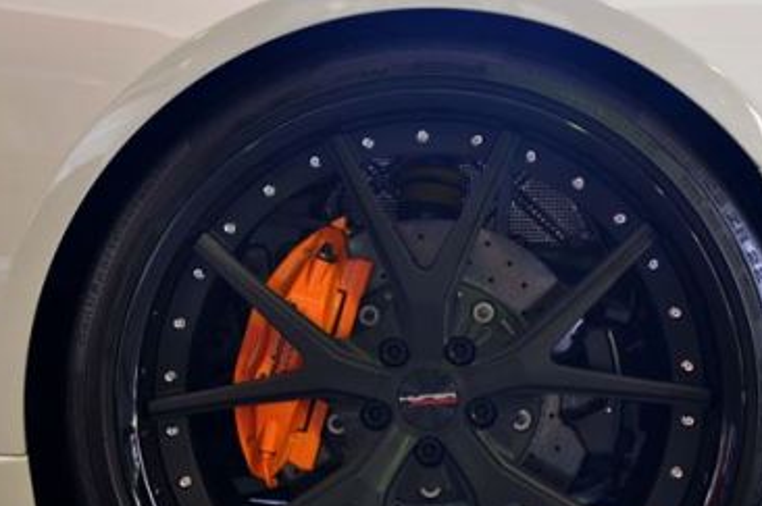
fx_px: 1522
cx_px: 385
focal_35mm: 72
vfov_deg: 18.8
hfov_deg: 28.1
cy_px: 370
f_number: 5
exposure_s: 1/25
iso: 400
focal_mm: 30
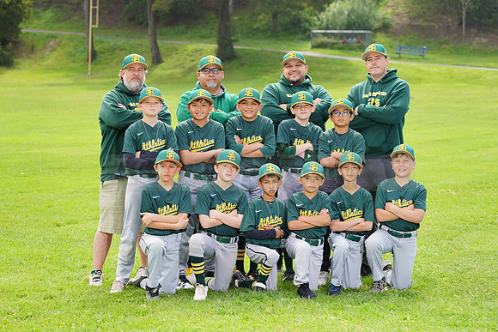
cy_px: 166
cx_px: 249
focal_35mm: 100
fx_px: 1384
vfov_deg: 13.7
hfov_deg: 20.4
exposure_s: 1/250
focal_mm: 100
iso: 100
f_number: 5.6
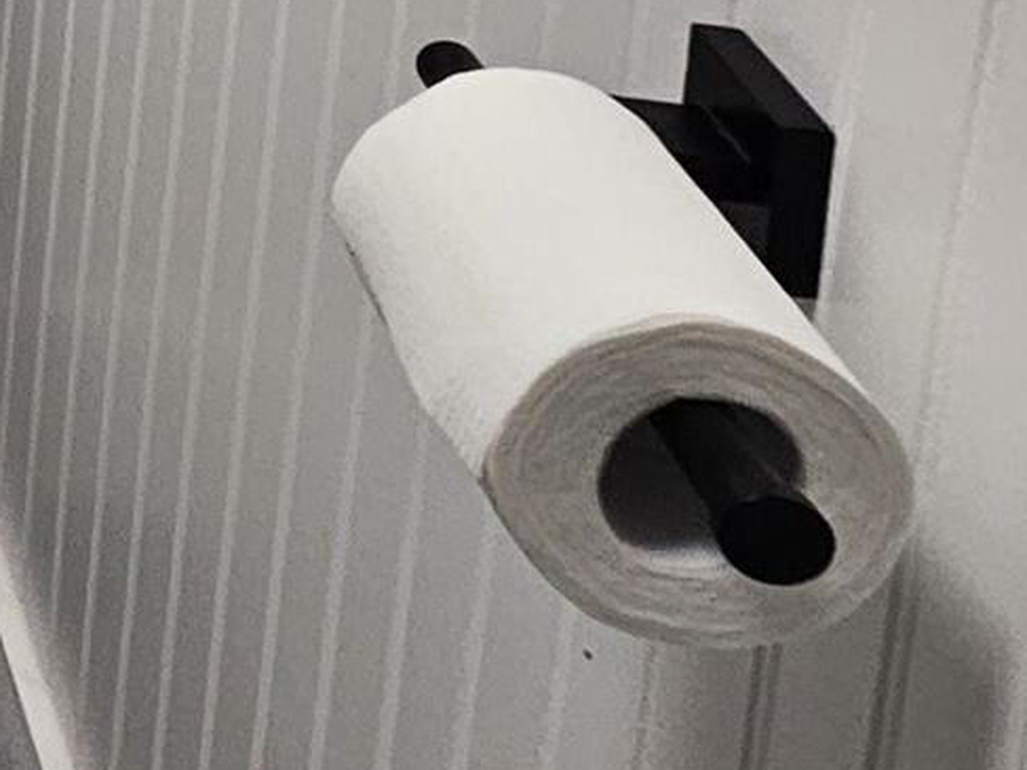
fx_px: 2432
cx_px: -1442
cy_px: -1127
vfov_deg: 13.1
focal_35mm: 82
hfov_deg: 14.8
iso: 125
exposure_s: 1/60
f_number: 2.2
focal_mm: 2.2
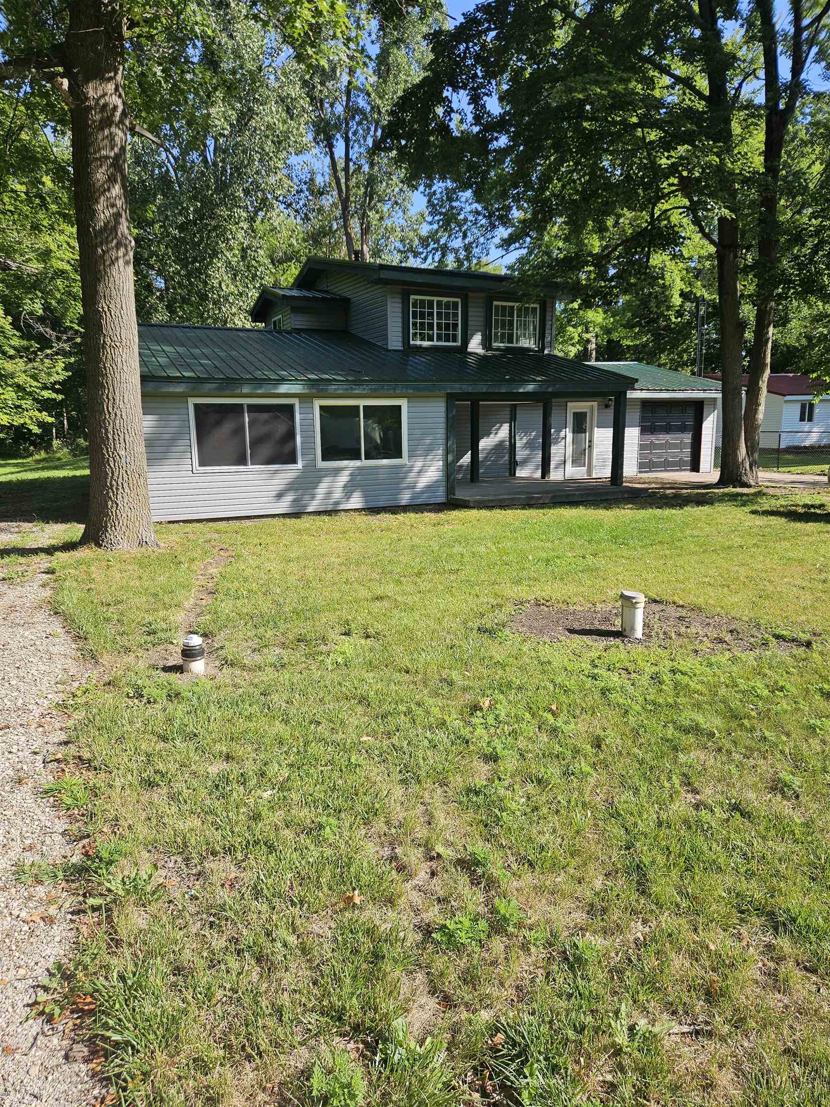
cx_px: 415
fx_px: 735
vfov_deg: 73.9
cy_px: 554
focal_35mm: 23
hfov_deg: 58.9
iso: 25
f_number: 1.8
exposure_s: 1/955
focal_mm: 5.4
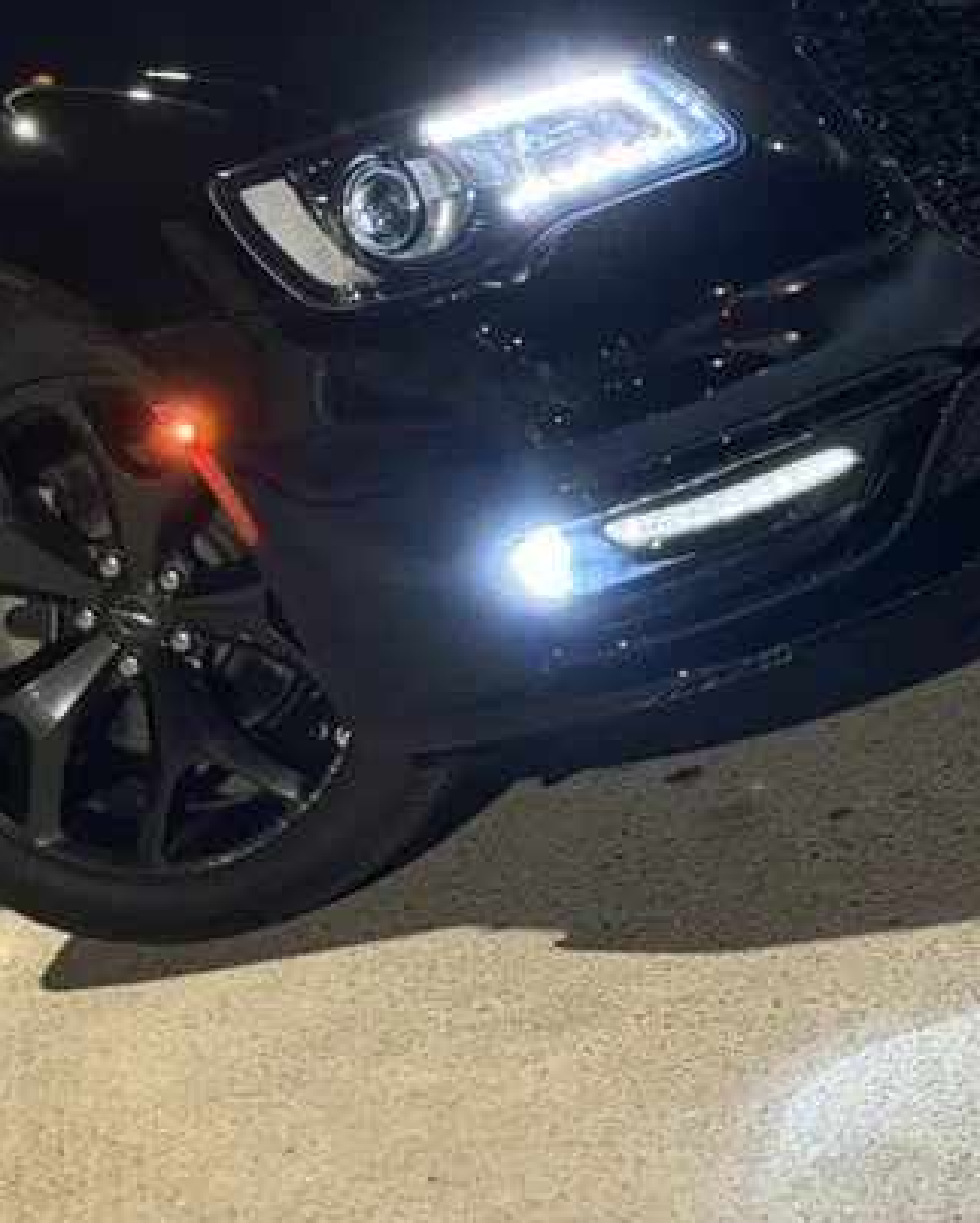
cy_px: 231
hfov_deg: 12.9
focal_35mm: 119
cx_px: 88
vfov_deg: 16.0
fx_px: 4309
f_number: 1.78
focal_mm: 6.76
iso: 800
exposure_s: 1/25
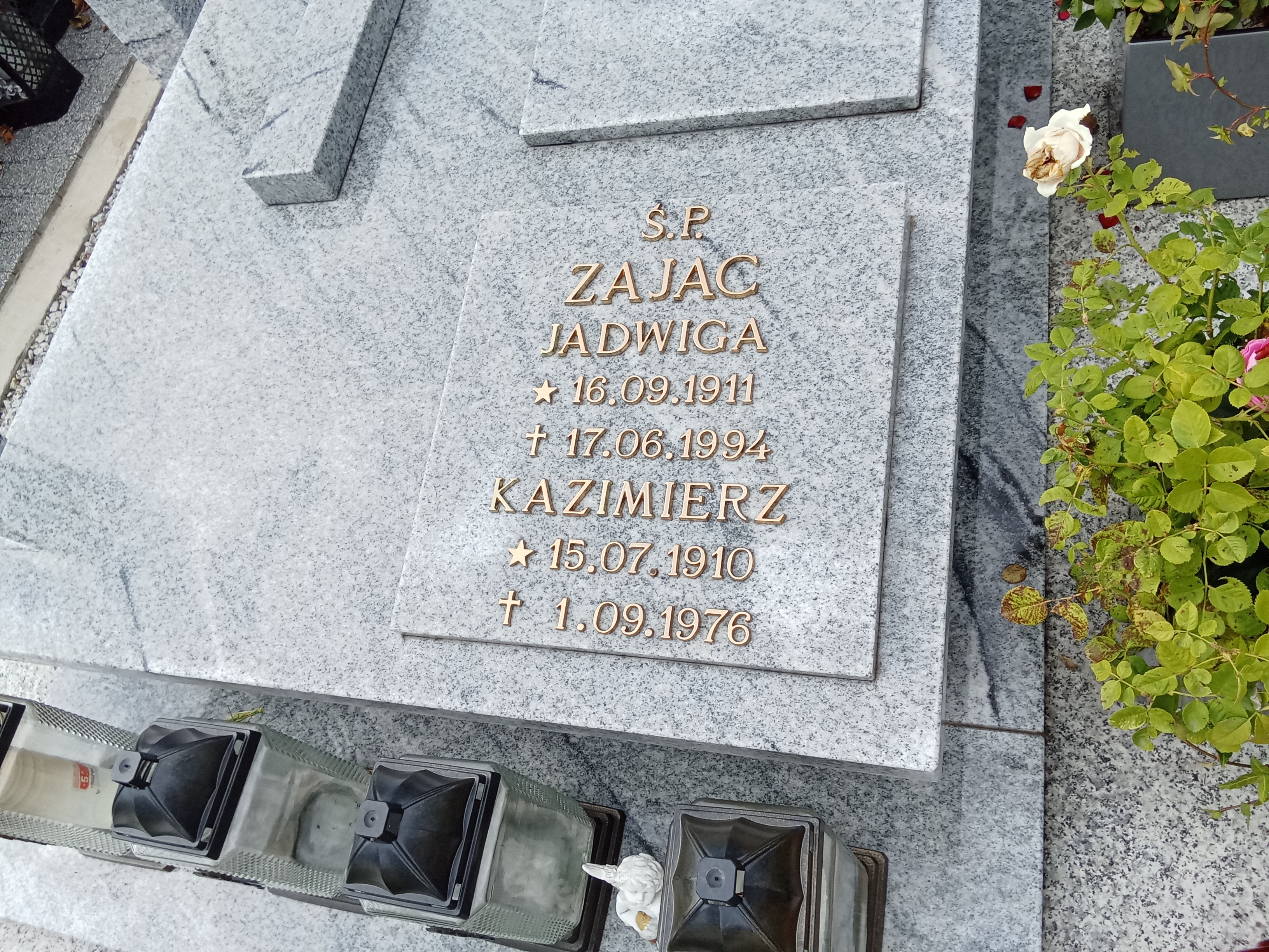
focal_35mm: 27
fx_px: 990
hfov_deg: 65.3
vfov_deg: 51.4
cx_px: 634
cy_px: 476
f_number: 2
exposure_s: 1/881
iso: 104
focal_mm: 2.79
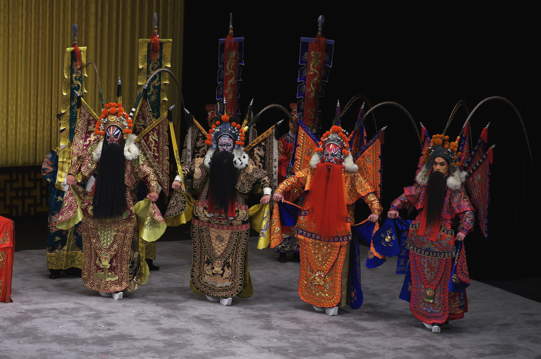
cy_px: 180
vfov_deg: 7.9
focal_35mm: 172
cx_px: 270
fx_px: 2579
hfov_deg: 12.0
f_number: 5.6
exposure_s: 1/200
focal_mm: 115
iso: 200
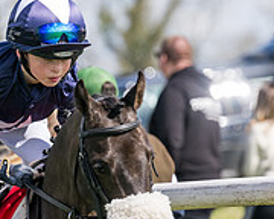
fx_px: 5628
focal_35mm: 694
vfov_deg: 2.2
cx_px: 151
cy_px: 254
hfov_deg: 2.8
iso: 400
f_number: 4
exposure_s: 1/4000
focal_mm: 175
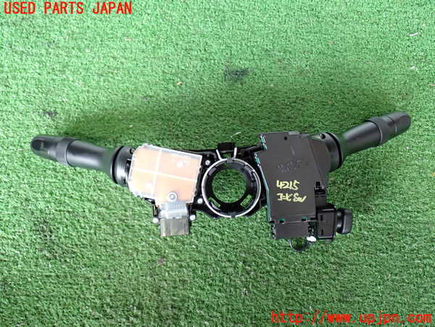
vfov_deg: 39.7
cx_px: 218
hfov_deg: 51.4
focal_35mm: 36
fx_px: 452
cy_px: 164
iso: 320
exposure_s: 1/40
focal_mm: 6.37
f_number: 2.5
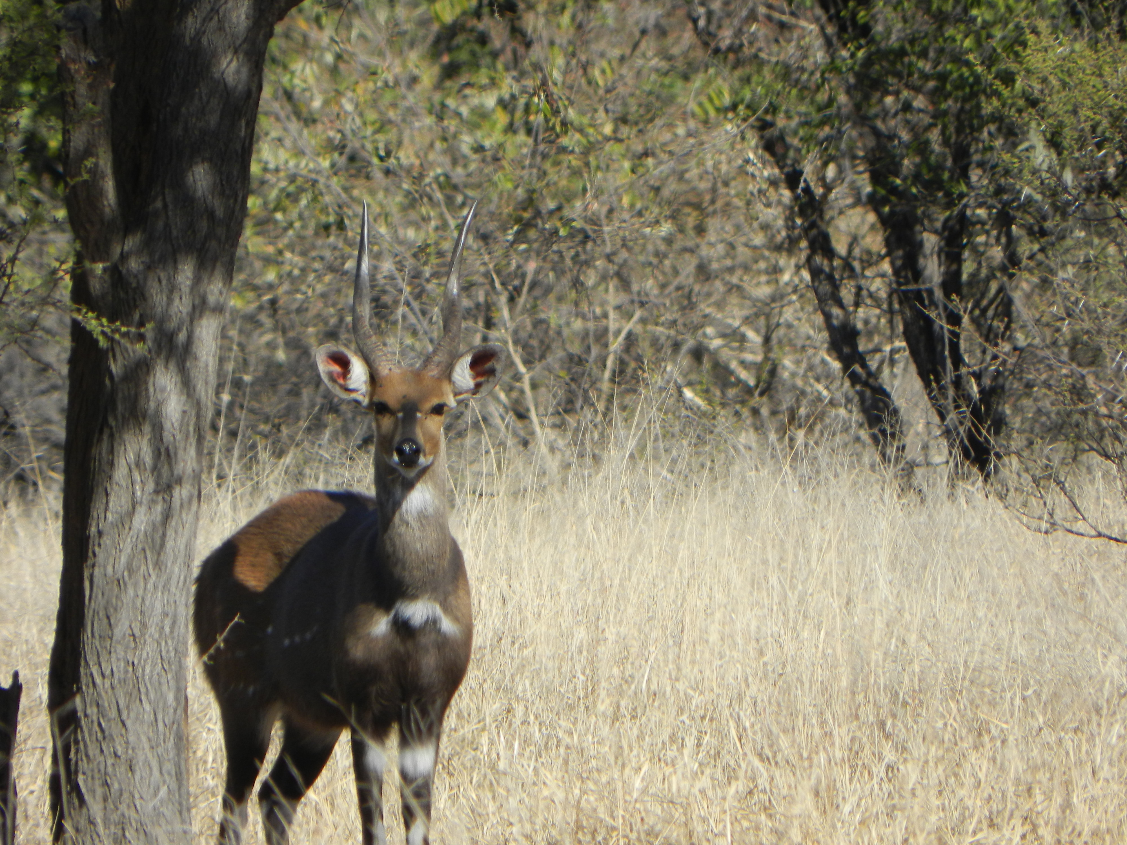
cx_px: 564
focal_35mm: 810
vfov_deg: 1.8
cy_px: 422
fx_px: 26371
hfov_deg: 2.4
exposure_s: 1/640
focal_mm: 144
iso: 160
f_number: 5.7
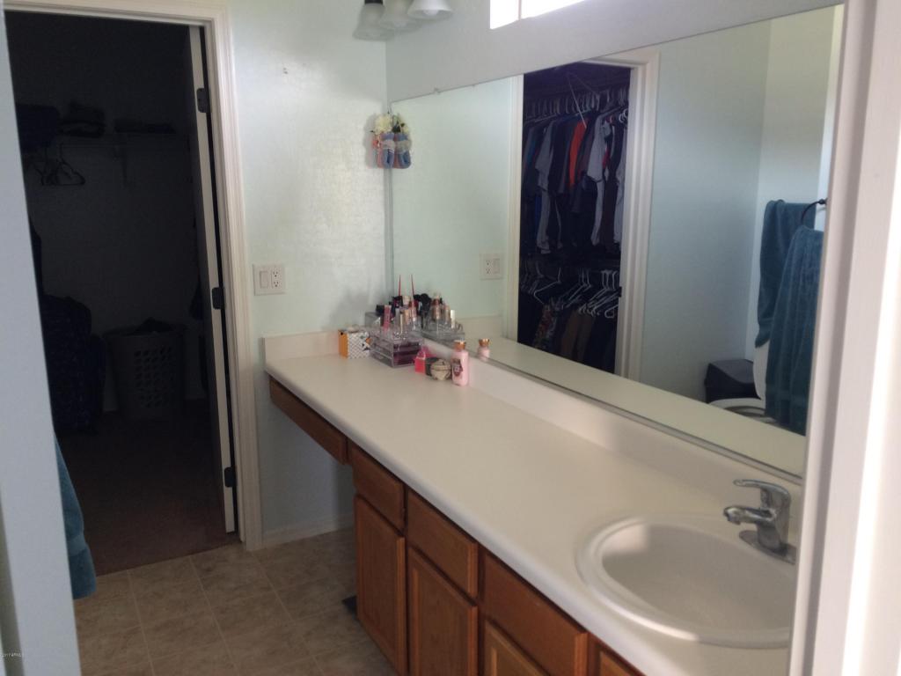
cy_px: 338
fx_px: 755
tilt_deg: -12.8
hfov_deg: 61.7
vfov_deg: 48.2
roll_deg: +0.6
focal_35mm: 29
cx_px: 450
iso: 64
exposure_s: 1/30
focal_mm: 4.15
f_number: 2.2
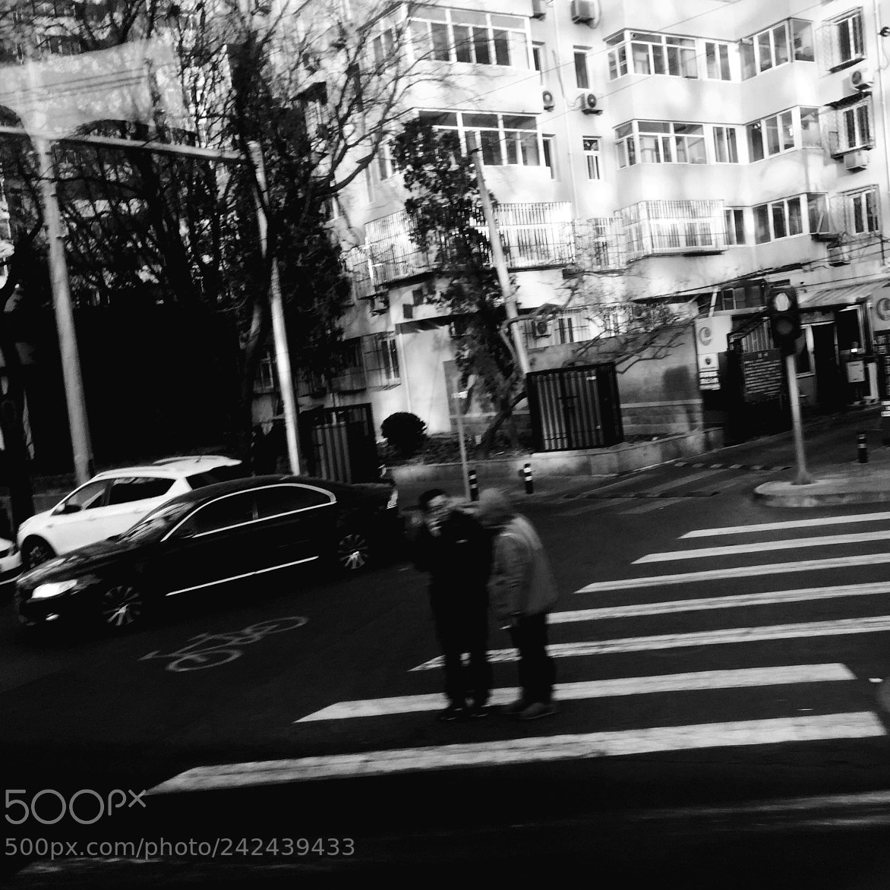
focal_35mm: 35
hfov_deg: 46.7
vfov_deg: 47.2
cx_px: 565
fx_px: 1018
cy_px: 451
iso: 32
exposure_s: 1/100
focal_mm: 4.15
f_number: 2.2
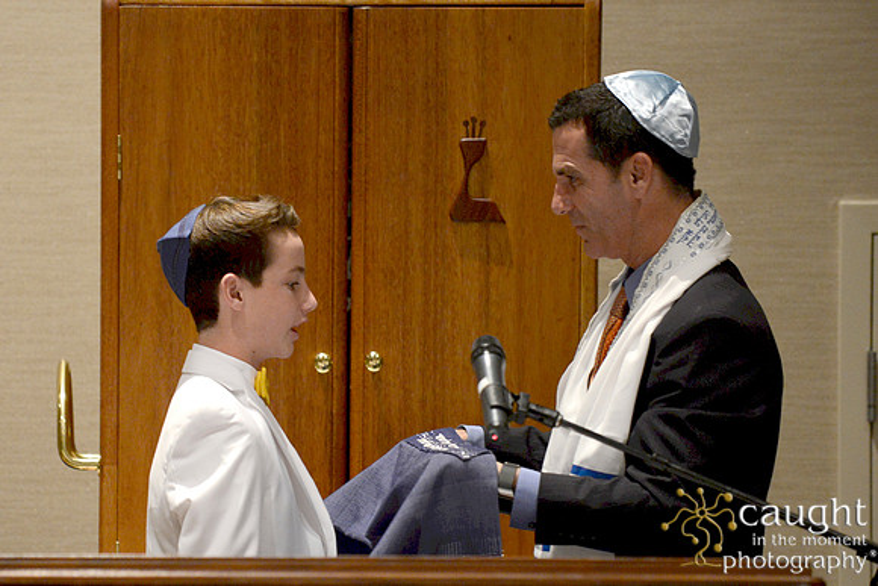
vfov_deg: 6.9
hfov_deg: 10.3
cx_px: 439
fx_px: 4879
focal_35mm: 200
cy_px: 293
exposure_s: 1/100
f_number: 2.8
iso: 2500
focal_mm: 200
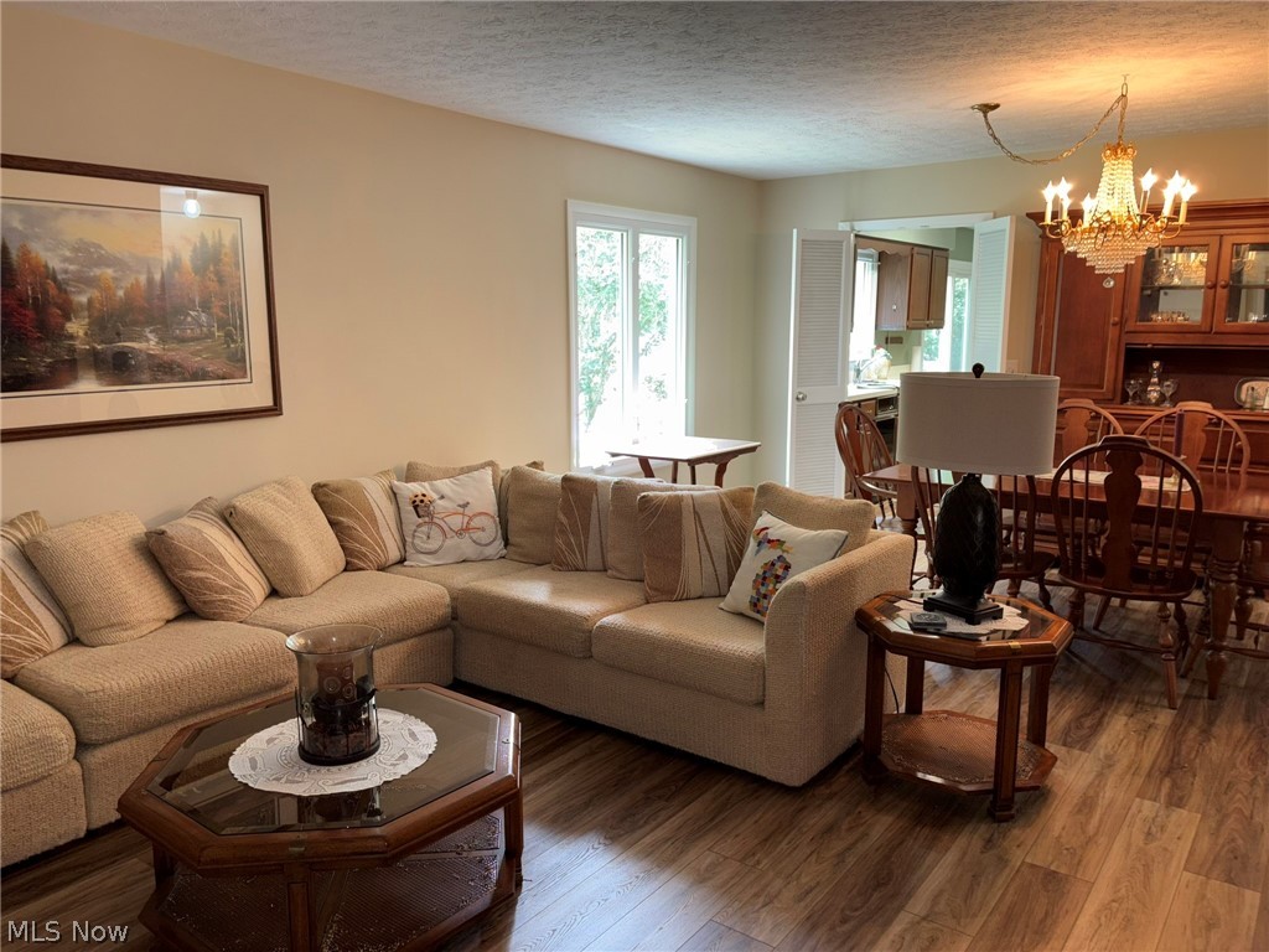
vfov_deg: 53.1
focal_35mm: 26
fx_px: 953
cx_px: 634
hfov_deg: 67.3
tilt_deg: -10.0
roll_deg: +0.3
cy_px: 476
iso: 64
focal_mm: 5.96
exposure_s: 1/17
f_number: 1.6
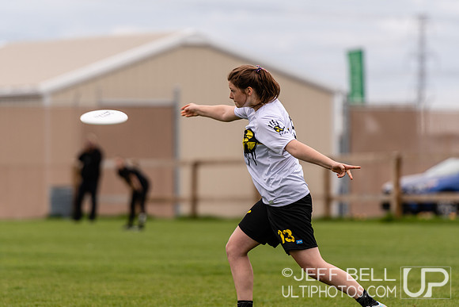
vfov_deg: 4.6
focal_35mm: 300
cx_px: 230
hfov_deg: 6.9
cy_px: 154
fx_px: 3826
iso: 100
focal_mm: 200
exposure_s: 1/1000
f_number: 2.8
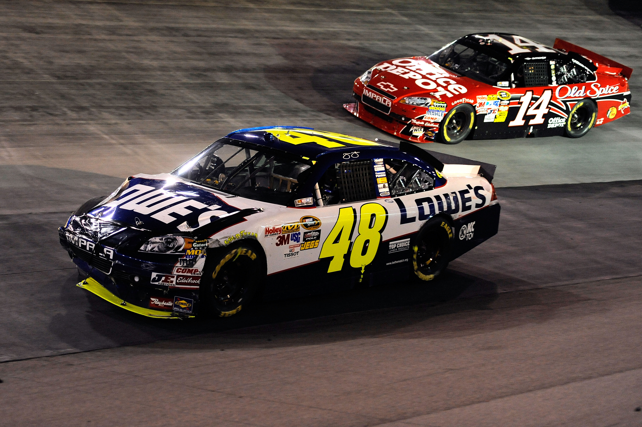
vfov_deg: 19.4
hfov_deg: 28.9
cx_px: 321
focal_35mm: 70
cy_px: 214
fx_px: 1248
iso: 2500
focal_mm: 70
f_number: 2.8
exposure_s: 1/640
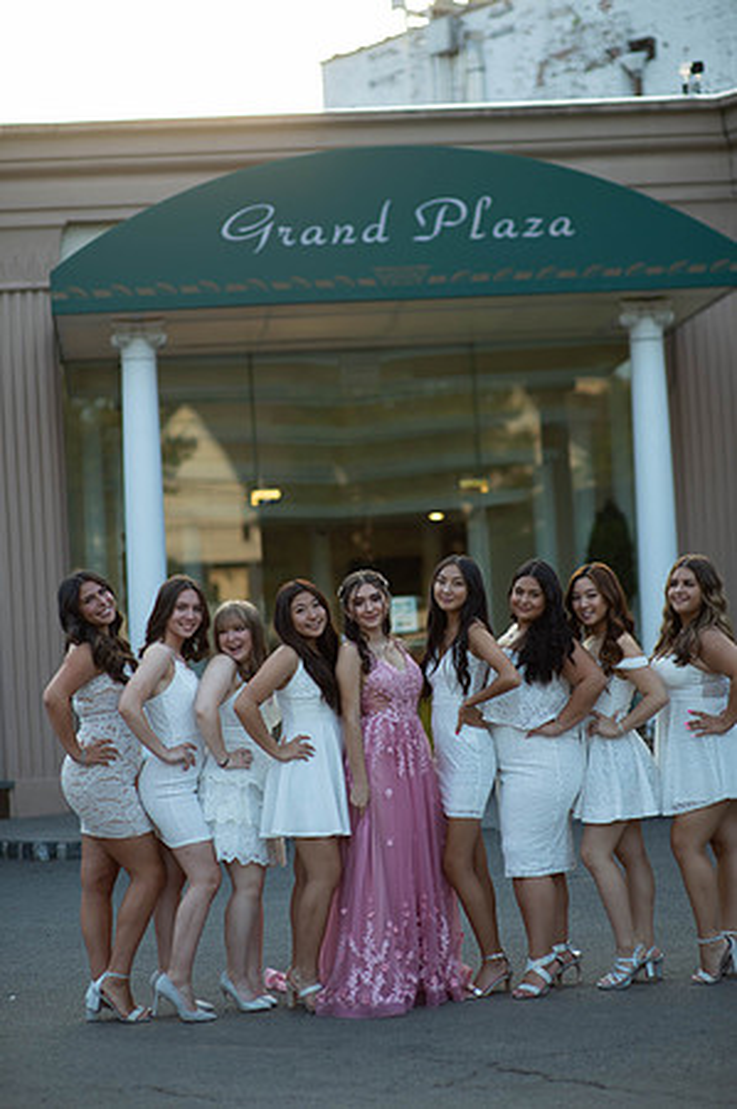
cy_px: 554
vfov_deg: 23.9
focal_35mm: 85
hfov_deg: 16.0
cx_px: 368
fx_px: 2616
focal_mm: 85
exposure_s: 1/1000
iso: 250
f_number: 2
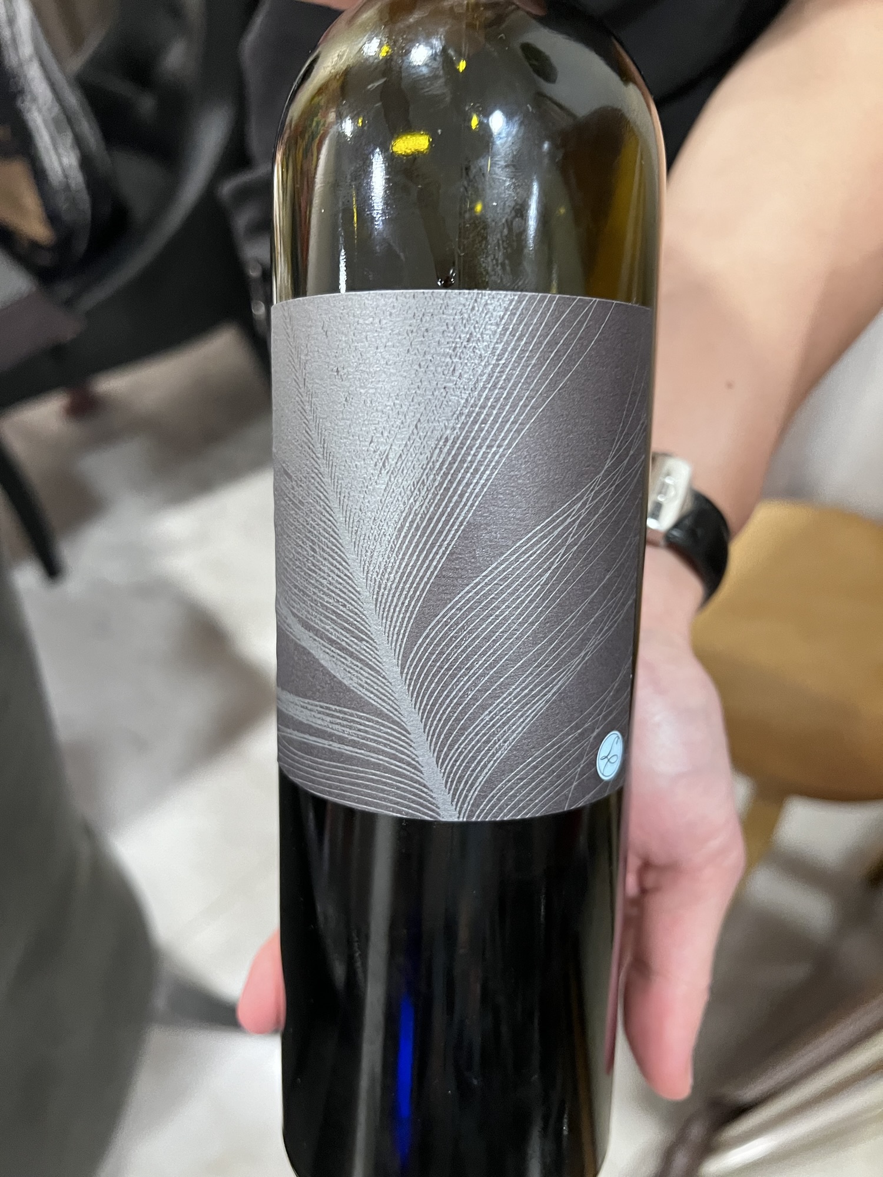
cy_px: 588
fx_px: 884
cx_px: 442
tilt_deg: -52.5
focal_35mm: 26
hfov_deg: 53.1
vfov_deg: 67.3
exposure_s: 1/60
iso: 500
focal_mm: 5.7
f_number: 1.5
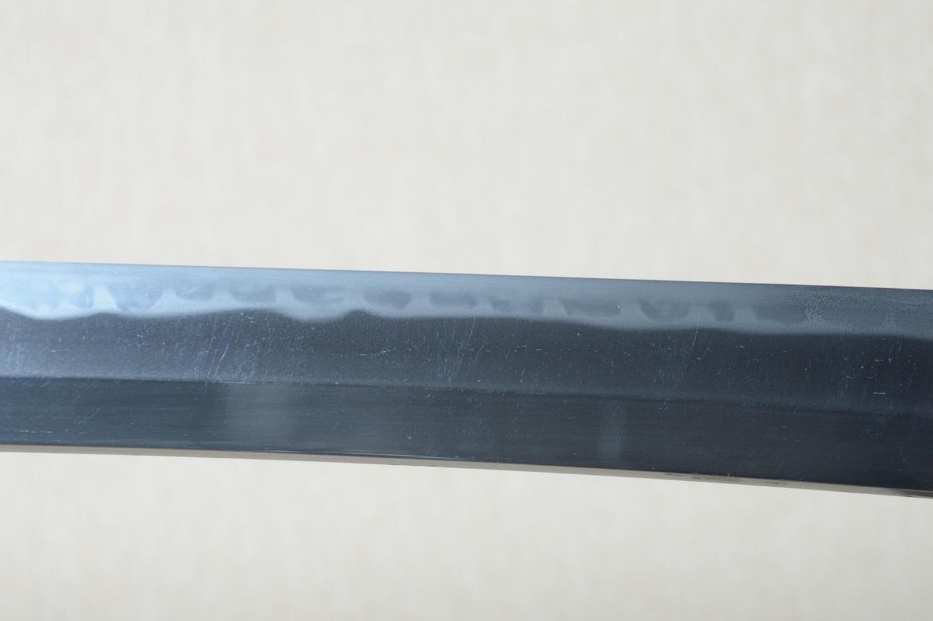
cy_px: 310
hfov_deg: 15.2
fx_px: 3496
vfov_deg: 10.1
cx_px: 466
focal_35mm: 135
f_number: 11
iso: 400
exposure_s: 1/1.6
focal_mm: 90
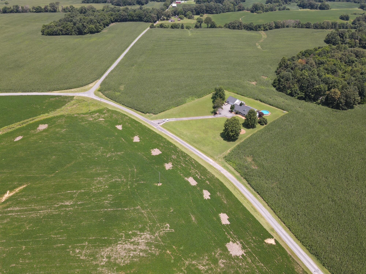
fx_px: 254
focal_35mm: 24
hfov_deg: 71.6
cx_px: 183
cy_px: 137
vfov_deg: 56.8
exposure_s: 1/500
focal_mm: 4.5
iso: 100
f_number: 2.8
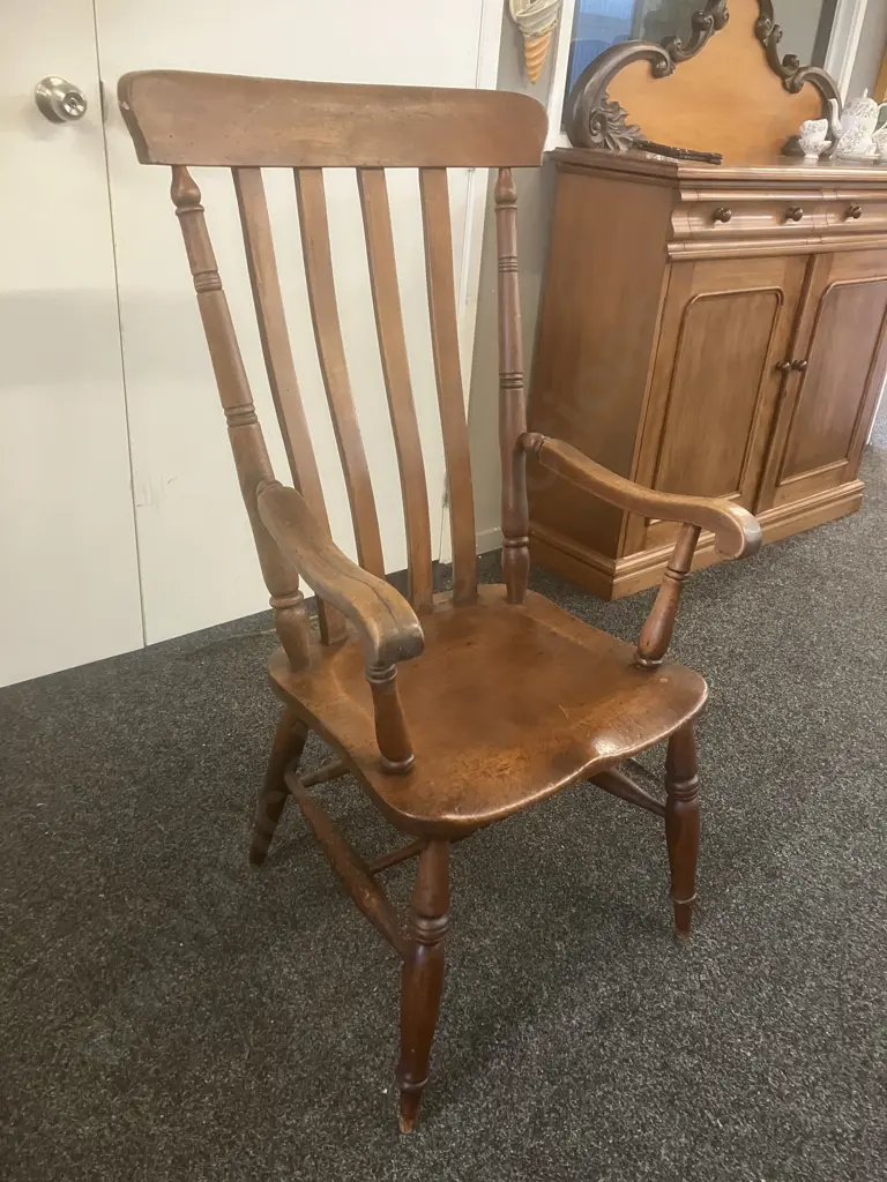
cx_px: 444
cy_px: 591
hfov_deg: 49.7
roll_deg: -5.3
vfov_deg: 63.4
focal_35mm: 28
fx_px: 957
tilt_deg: -26.1
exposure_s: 1/33
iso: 320
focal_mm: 3.99
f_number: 1.8
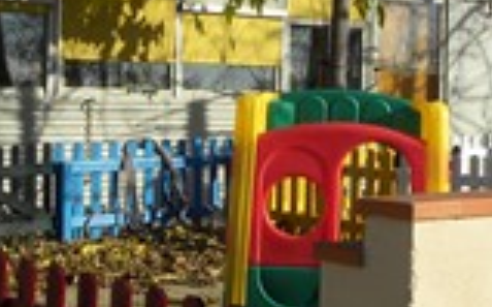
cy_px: 53
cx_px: 412
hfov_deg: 19.8
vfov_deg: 12.5
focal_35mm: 104
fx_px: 1393
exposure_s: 1/315
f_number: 6.3
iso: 64
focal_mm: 4.6
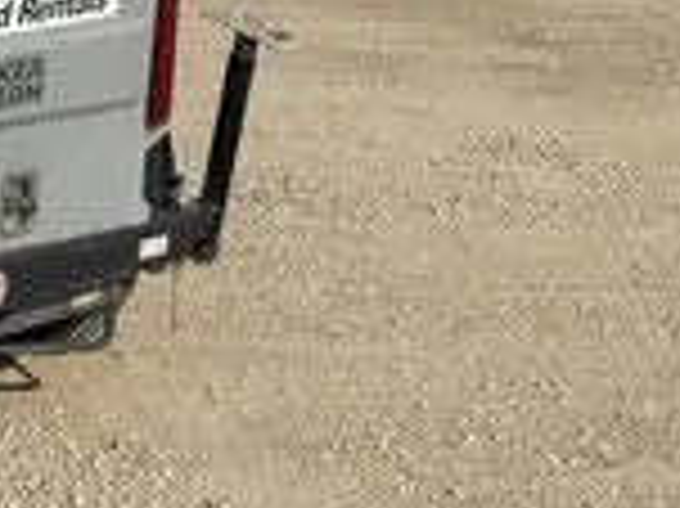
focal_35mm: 95
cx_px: -279
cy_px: -169
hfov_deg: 18.7
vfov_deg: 14.8
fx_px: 1865
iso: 32
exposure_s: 1/6135
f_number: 1.6
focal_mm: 4.2
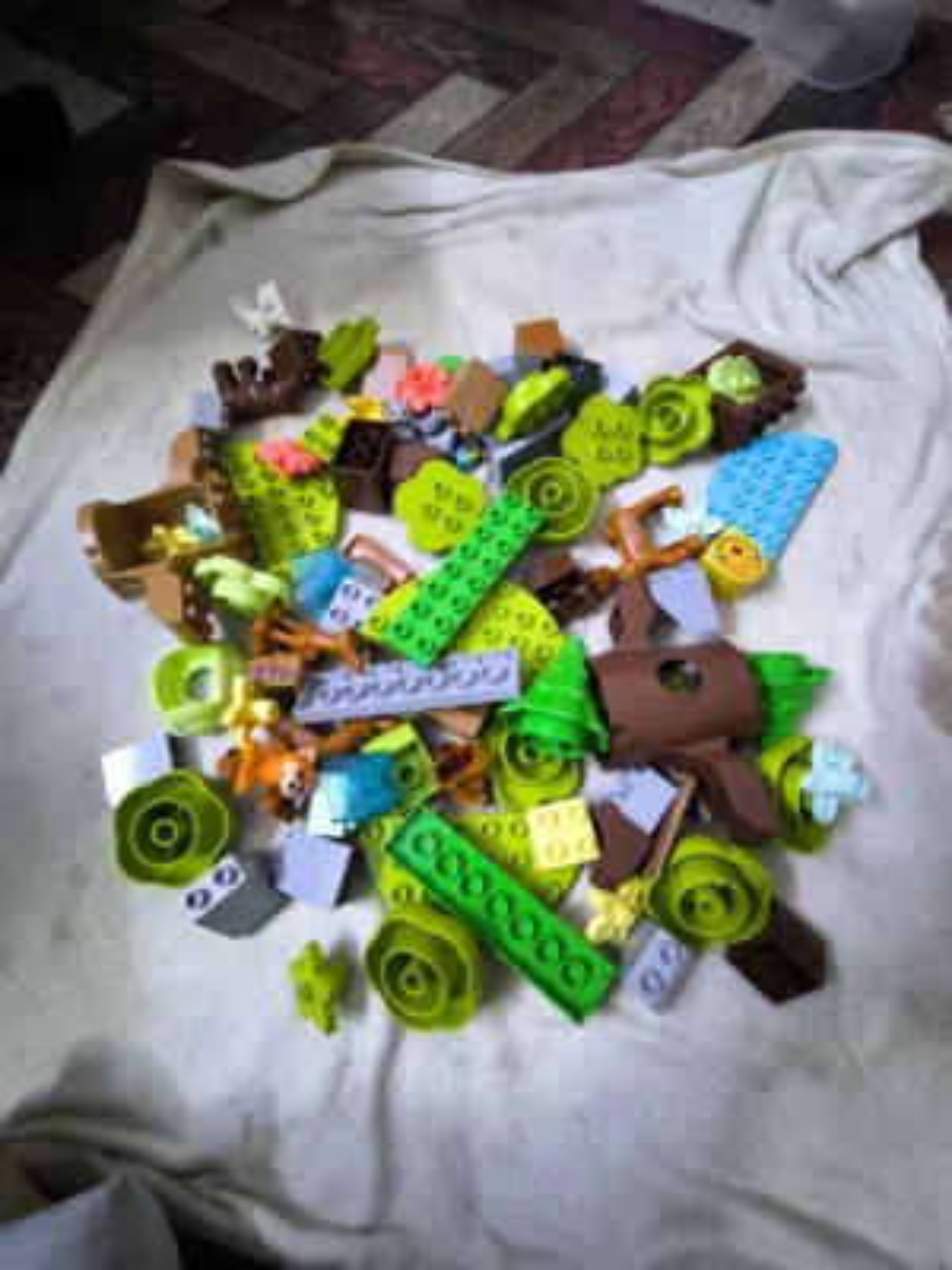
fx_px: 550
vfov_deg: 98.2
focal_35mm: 15
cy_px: 635
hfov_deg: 81.7
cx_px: 476
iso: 640
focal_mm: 1.91
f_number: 2.2
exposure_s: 1/25
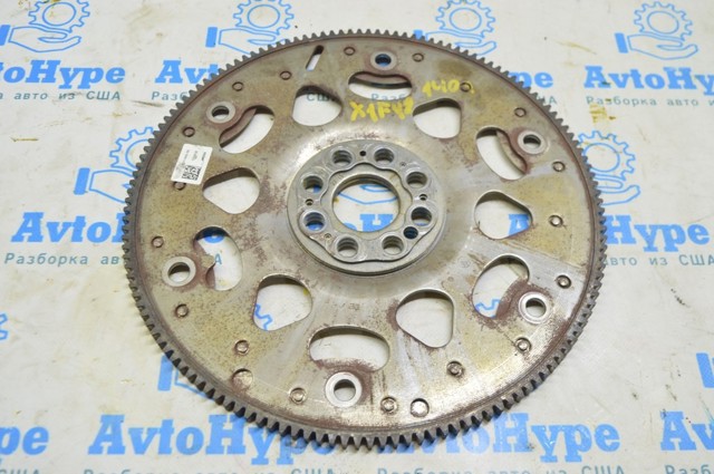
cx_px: 357
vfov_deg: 36.8
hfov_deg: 53.2
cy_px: 237
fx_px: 713
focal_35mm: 36
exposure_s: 1/20
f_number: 5.6
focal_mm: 24
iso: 400
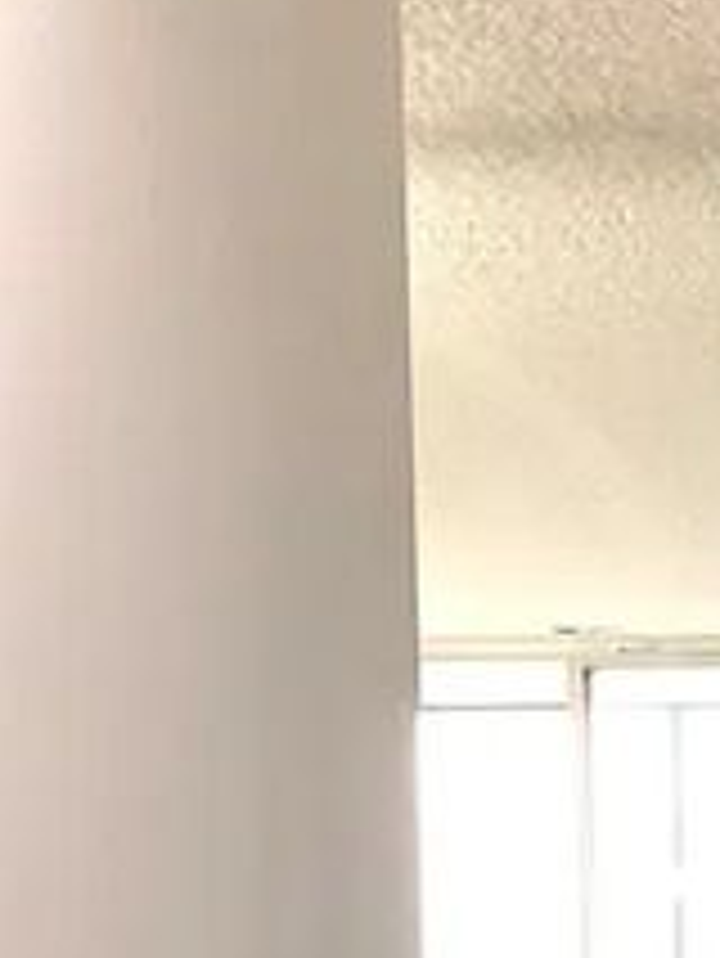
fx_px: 3435
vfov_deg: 15.0
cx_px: 918
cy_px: 1311
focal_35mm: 124
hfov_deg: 11.7
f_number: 2.4
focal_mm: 3.3
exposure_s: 1/120
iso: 80
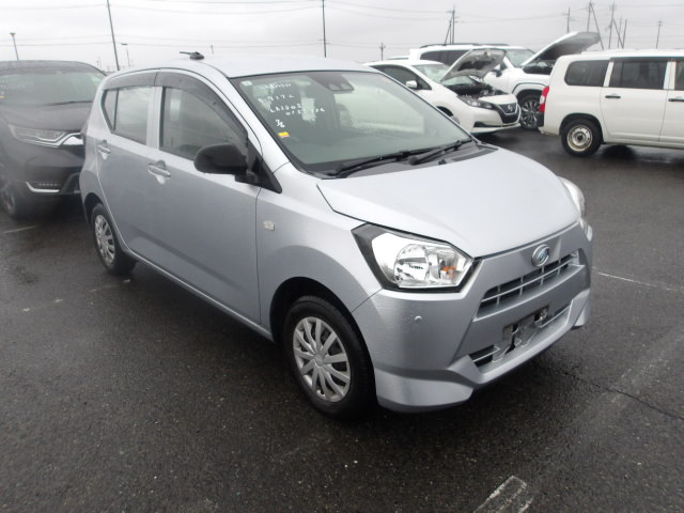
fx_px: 534
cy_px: 256
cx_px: 342
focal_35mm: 27
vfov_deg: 51.4
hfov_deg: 65.3
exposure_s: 1/60
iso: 369
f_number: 10.4
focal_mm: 4.9
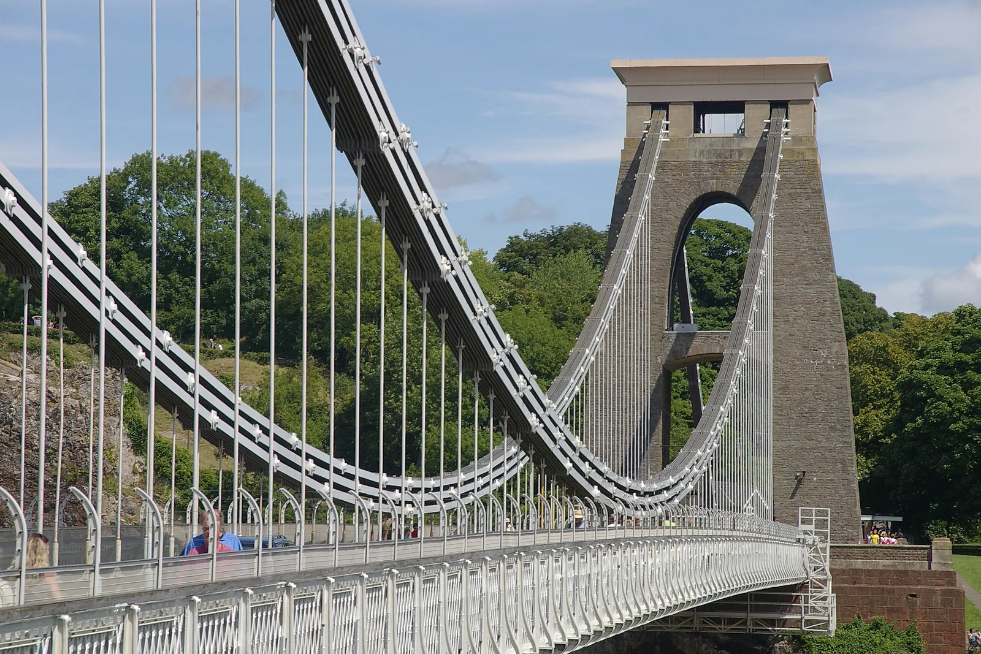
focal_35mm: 132
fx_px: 3597
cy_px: 327
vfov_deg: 10.4
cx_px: 490
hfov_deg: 15.5
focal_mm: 88
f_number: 11
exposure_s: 1/350
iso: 200
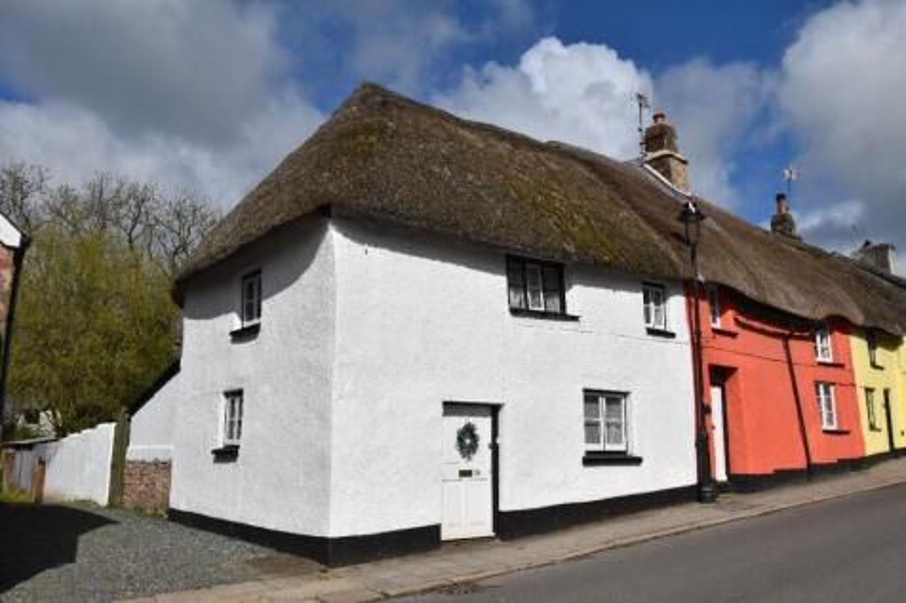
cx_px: 453
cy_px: 302
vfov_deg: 43.6
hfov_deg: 61.9
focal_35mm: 30
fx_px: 755
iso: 100
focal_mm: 20
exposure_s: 1/400
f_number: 10
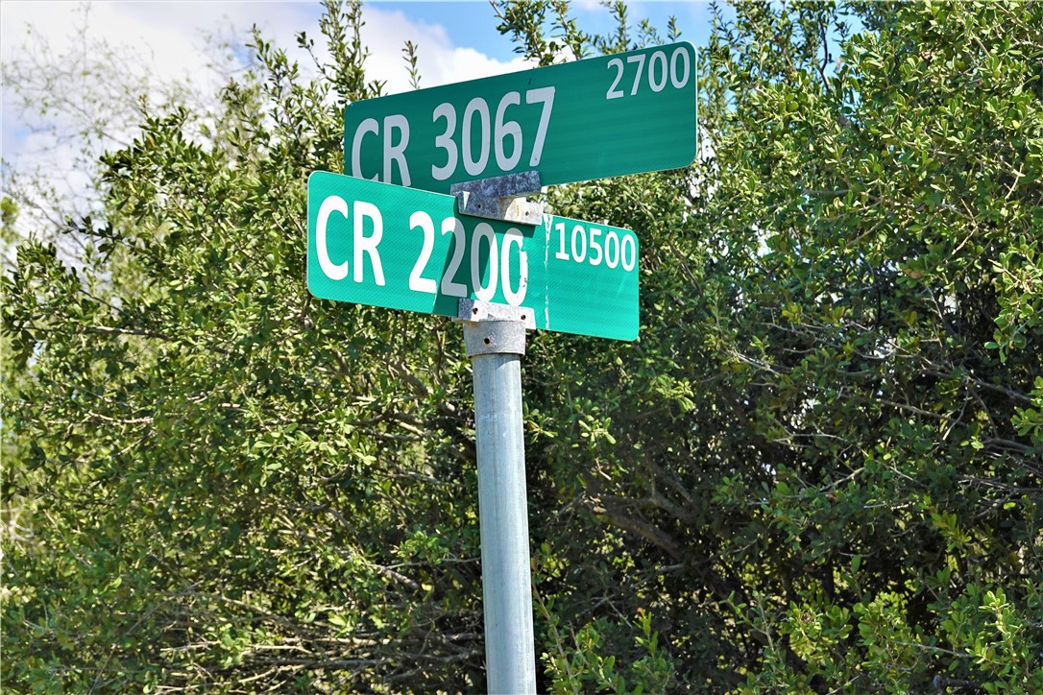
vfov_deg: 16.3
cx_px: 522
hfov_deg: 24.2
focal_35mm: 84
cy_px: 348
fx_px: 2433
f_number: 5.6
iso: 100
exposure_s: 1/250
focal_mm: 30.85
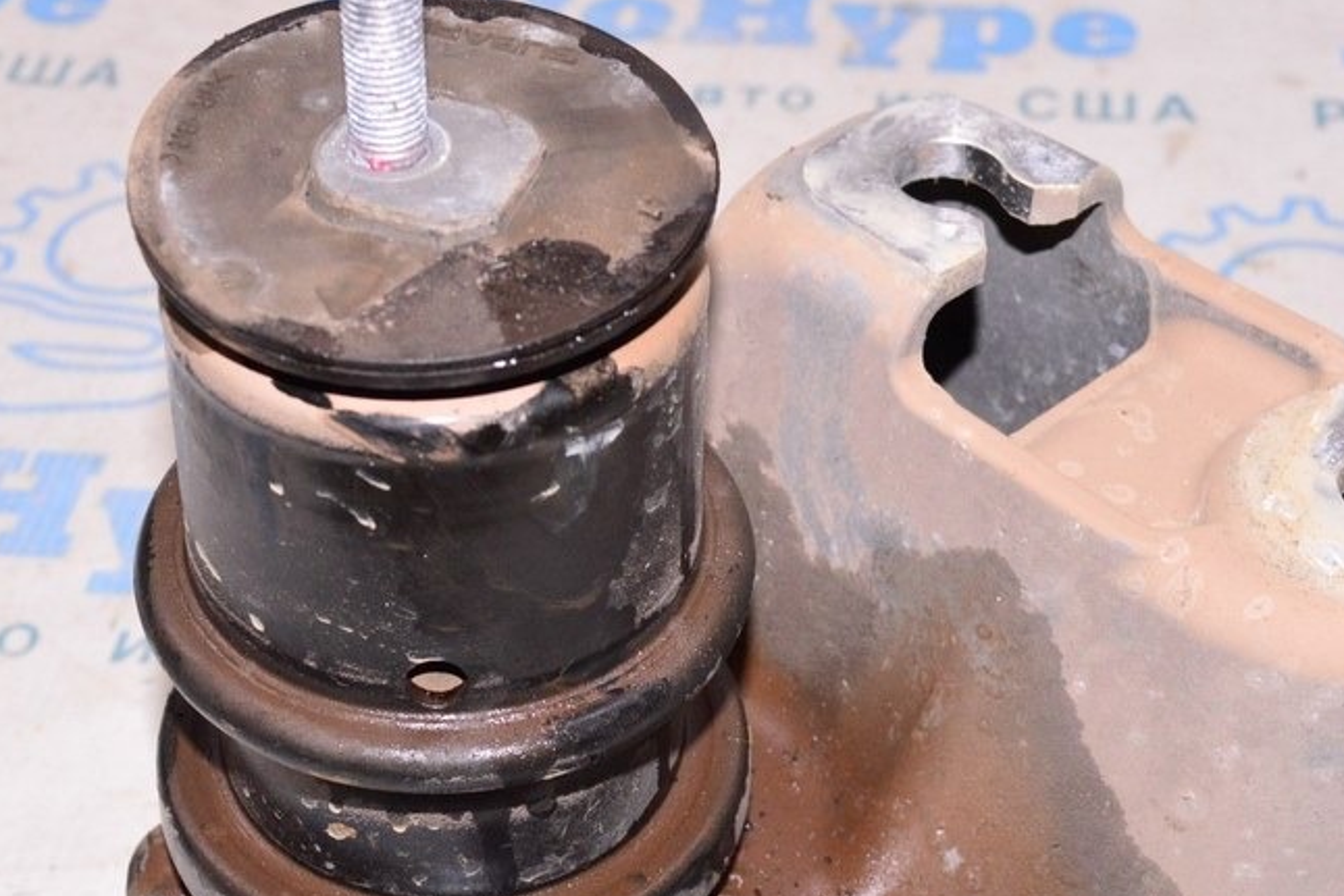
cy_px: 533
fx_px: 2838
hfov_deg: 26.6
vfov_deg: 17.9
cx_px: 645
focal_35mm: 76
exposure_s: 1/160
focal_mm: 32
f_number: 8
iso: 1600
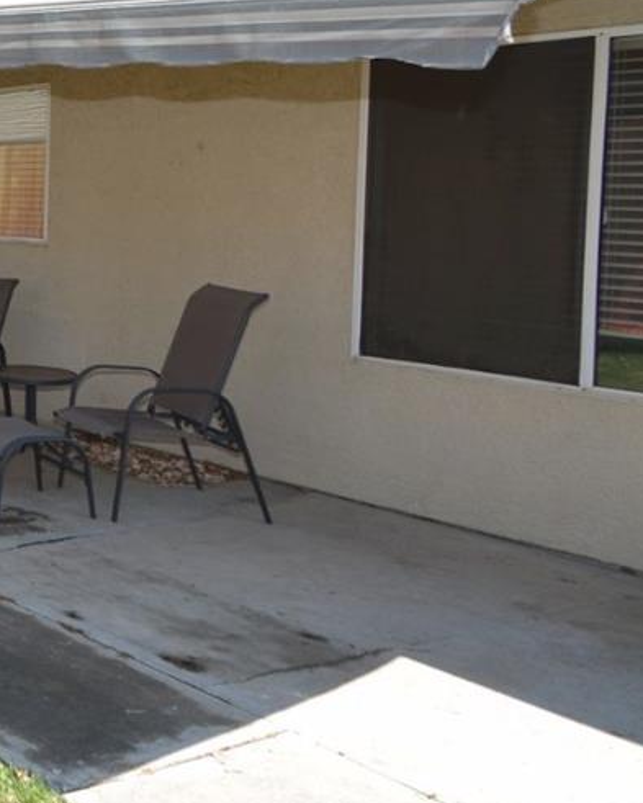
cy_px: 218
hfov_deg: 22.1
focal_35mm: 43
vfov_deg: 41.8
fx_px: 1023
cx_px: -502
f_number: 6.3
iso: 100
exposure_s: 1/160
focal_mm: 10
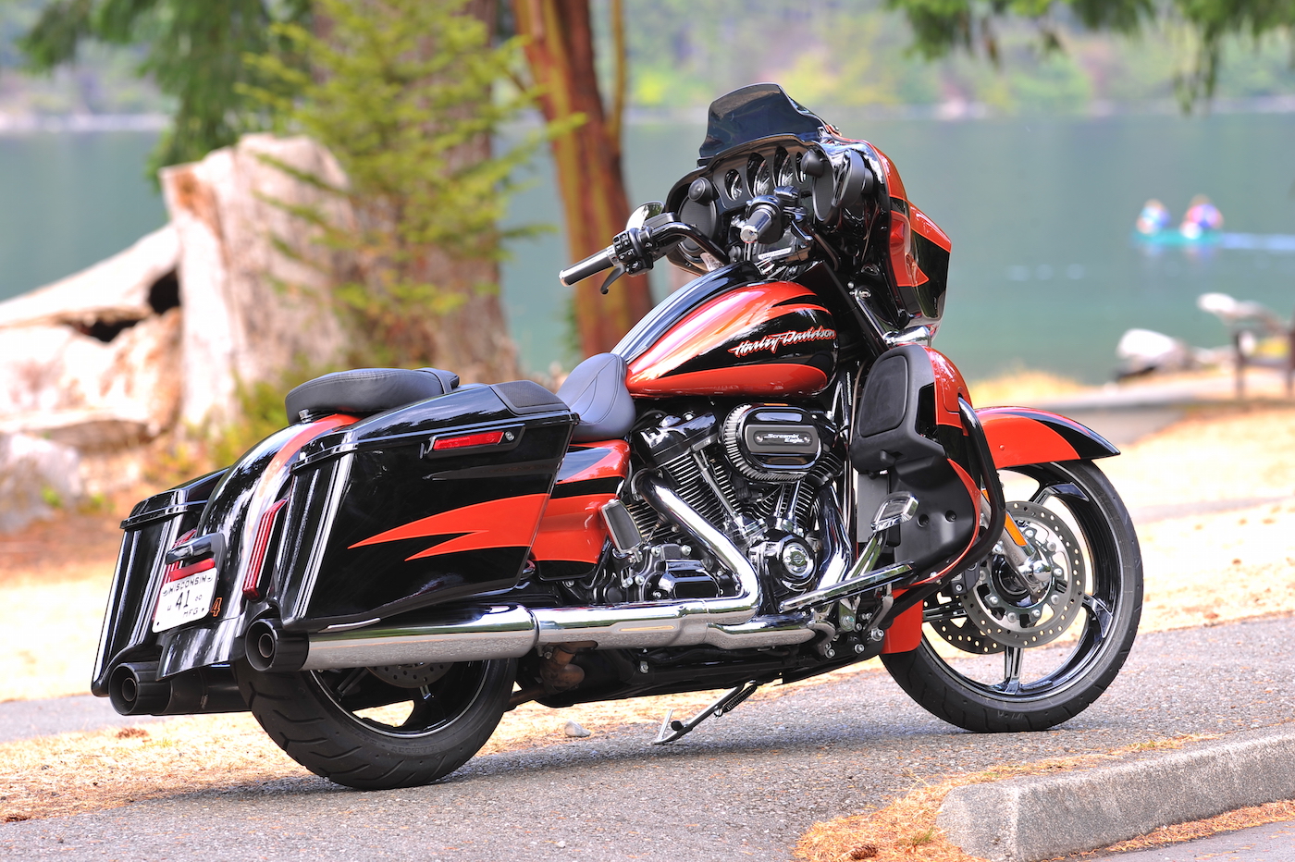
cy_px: 431
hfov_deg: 6.9
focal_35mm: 300
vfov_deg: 4.6
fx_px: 10786
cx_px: 648
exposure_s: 1/25
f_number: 8
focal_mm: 300
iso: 100
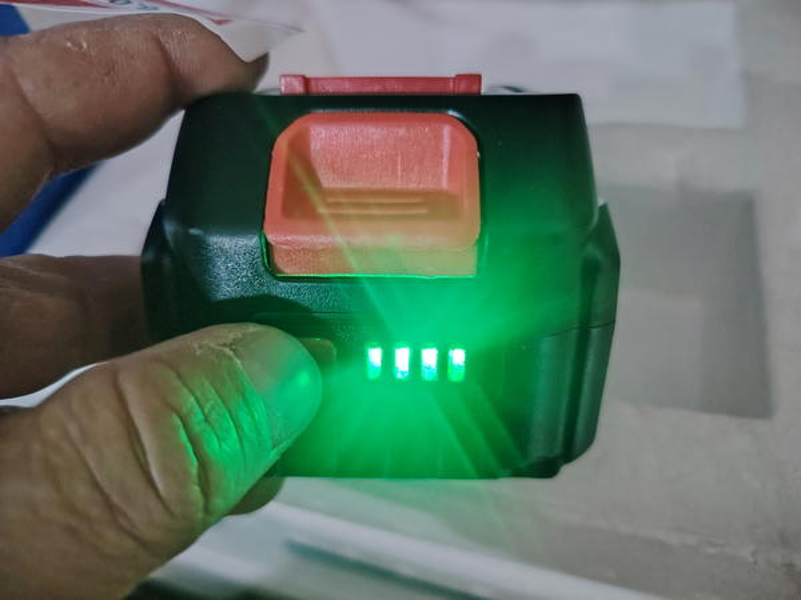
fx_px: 555
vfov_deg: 56.8
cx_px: 400
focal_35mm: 24
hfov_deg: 71.6
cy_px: 300
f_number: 1.75
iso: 7808
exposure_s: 1/100
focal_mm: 5.25
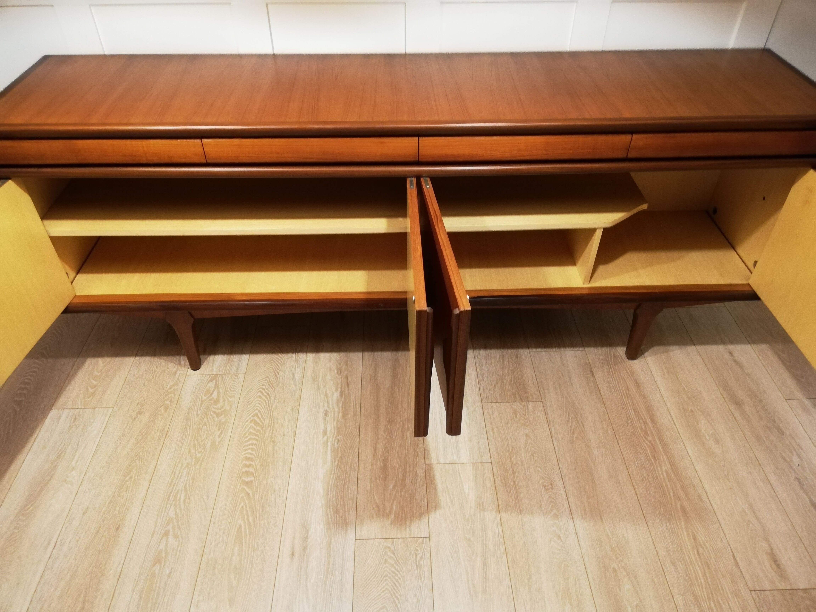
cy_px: 306
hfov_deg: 67.3
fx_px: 613
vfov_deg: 53.1
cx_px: 408
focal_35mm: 26
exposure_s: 1/25
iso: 400
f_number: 2.2
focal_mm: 3.81
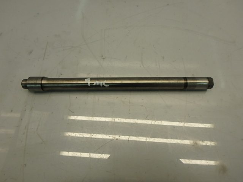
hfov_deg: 79.0
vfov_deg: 63.4
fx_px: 147
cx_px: 122
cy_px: 91
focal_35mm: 21
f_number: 3.5
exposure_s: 1/125
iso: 125
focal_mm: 3.7
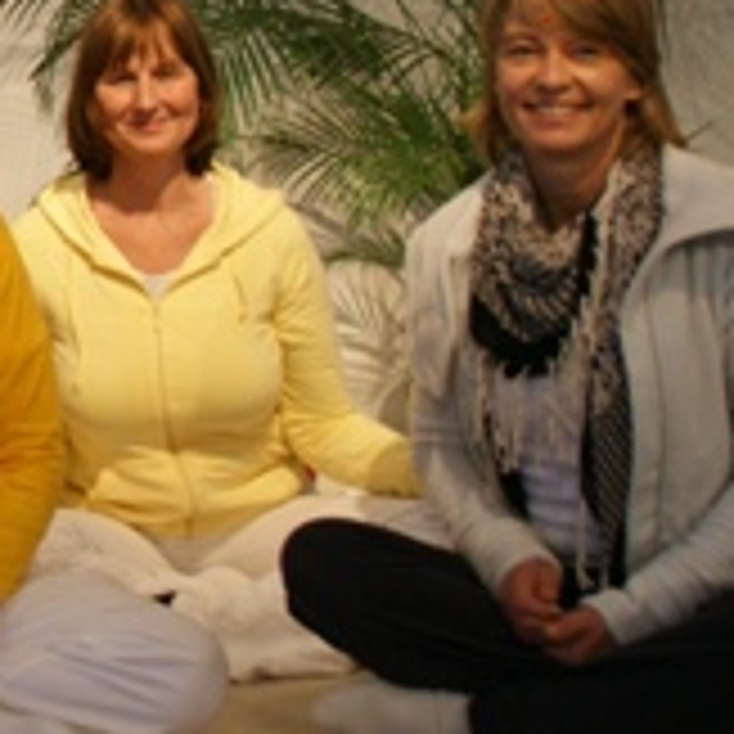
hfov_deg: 14.5
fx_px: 2639
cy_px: 106
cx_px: -441
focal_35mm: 110
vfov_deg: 15.7
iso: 400
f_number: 3.5
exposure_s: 1/30
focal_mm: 22
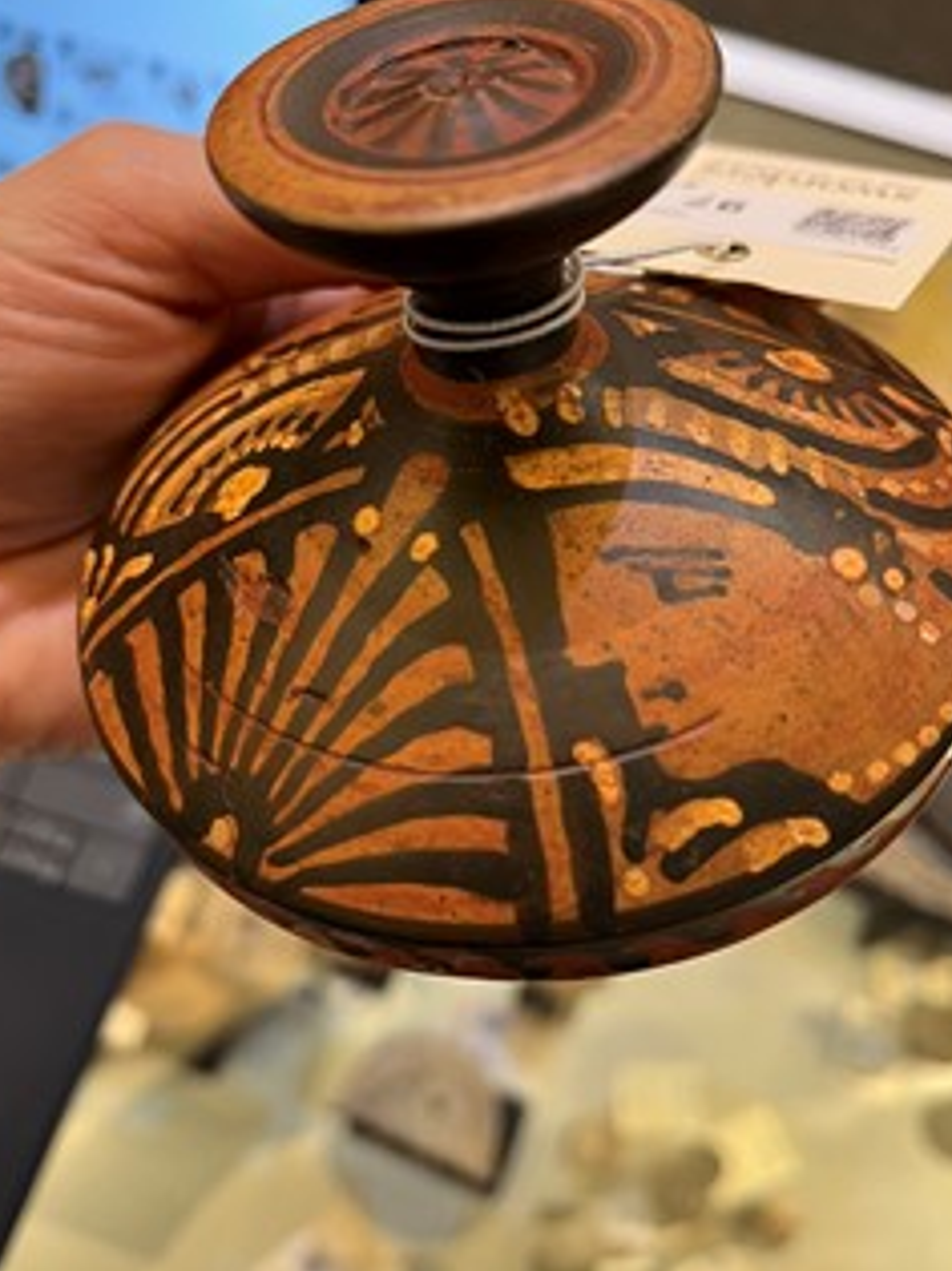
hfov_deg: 42.9
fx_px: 1211
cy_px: 601
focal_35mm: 33
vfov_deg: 55.3
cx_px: 480
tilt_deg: -61.3
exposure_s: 1/50
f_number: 1.6
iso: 100
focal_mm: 5.1
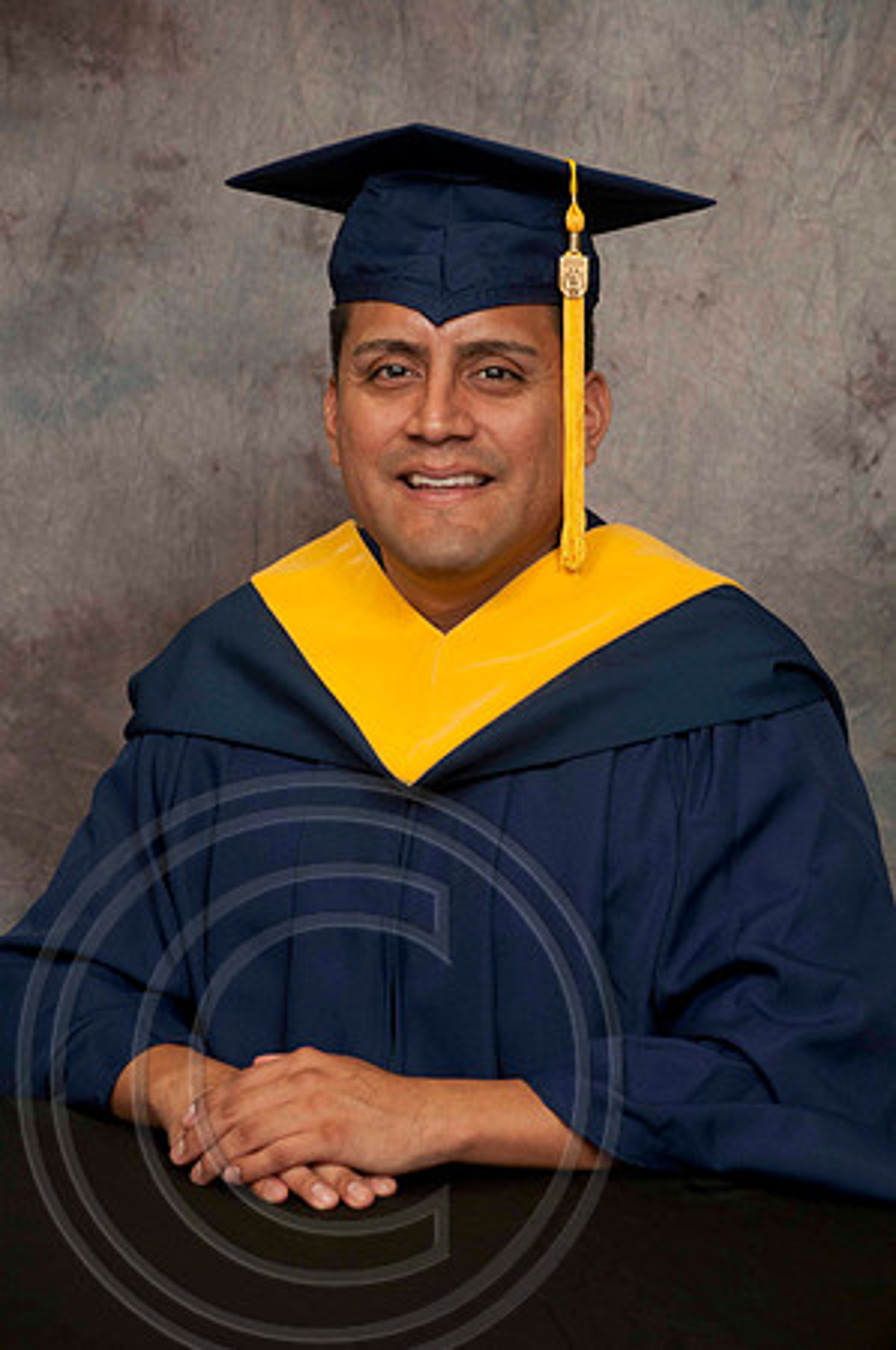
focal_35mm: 120
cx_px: 448
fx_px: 4490
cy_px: 675
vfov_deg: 17.1
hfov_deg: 11.4
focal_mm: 80
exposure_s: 1/60
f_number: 5.6
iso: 200
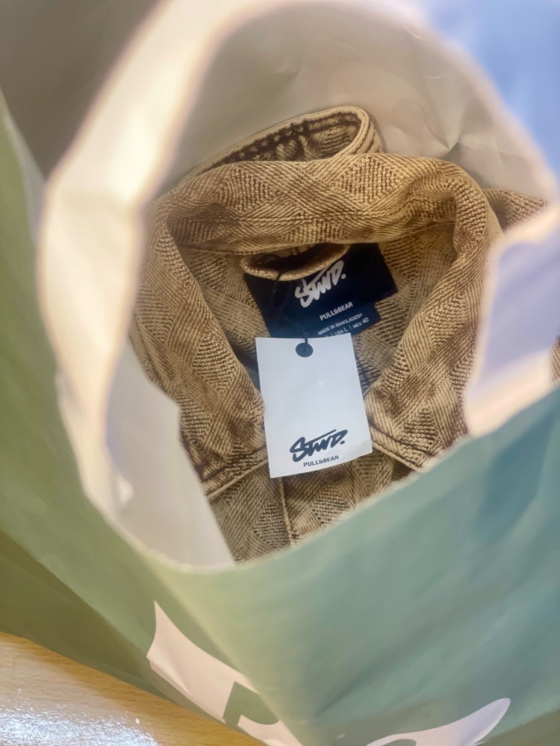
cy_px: 373
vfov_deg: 36.8
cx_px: 280
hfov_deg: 28.0
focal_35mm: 52
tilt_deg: -63.8
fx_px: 1122
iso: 400
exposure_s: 1/25
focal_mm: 6
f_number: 2
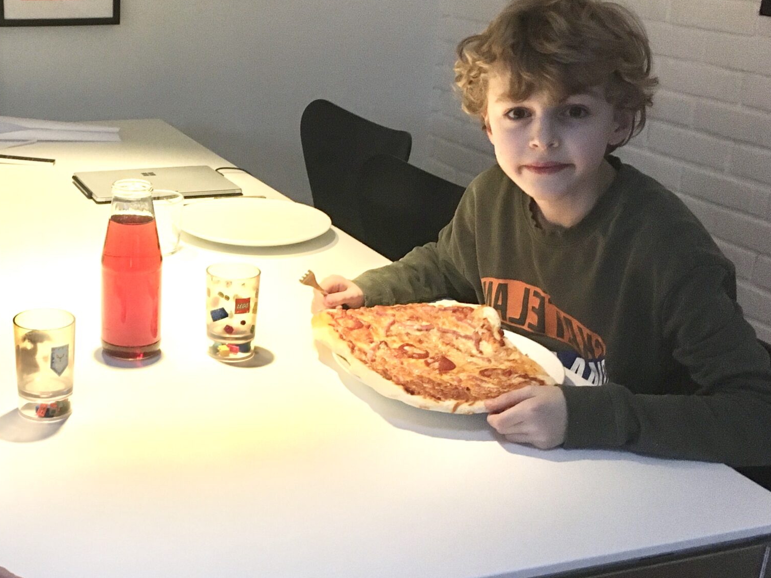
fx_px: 1091
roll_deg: -1.2
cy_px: 294
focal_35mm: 49
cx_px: 156
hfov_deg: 37.5
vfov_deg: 29.7
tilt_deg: -18.3
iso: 200
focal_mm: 4.15
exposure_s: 1/20
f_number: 2.2
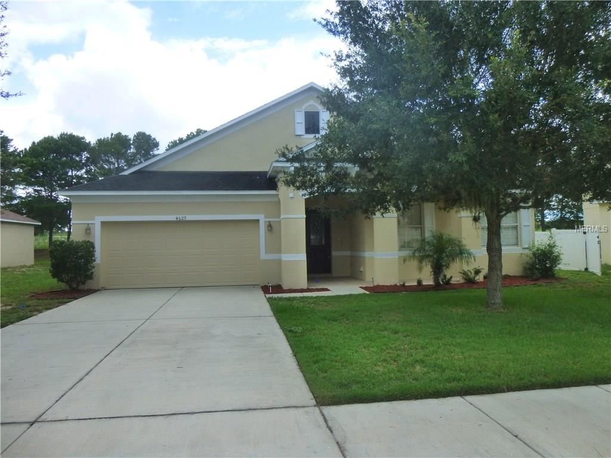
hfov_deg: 67.3
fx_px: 459
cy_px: 229
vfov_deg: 53.1
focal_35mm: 26
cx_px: 306
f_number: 3.1
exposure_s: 1/500
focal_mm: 4.5
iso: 250
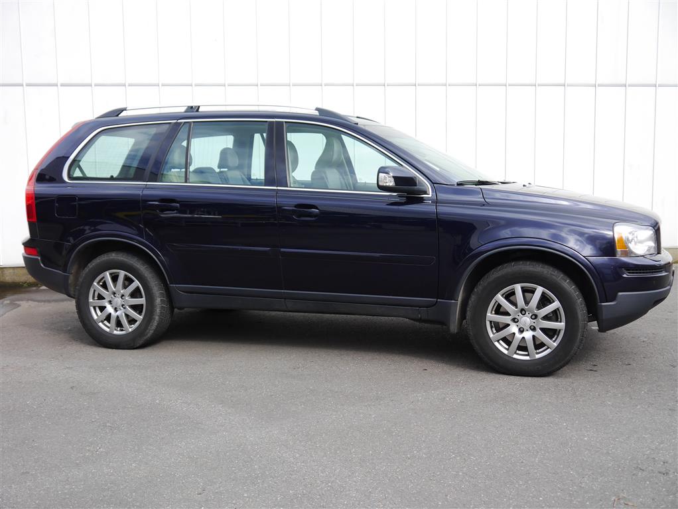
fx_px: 784
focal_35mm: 40
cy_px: 254
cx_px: 339
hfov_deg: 46.8
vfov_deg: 36.0
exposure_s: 1/400
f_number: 4.2
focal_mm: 20
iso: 160
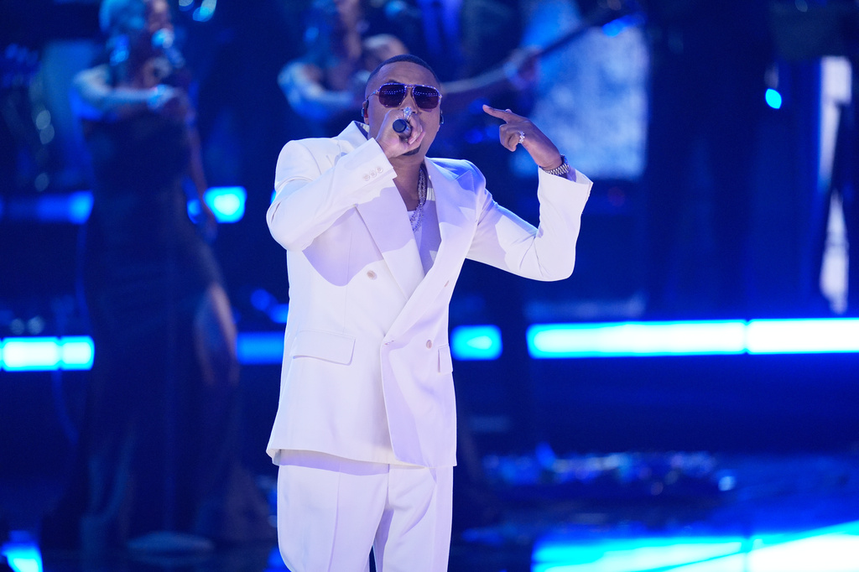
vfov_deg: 3.4
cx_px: 430
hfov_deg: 5.2
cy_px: 286
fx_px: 9541
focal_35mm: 400
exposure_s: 1/1000
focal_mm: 400
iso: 3200
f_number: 2.8
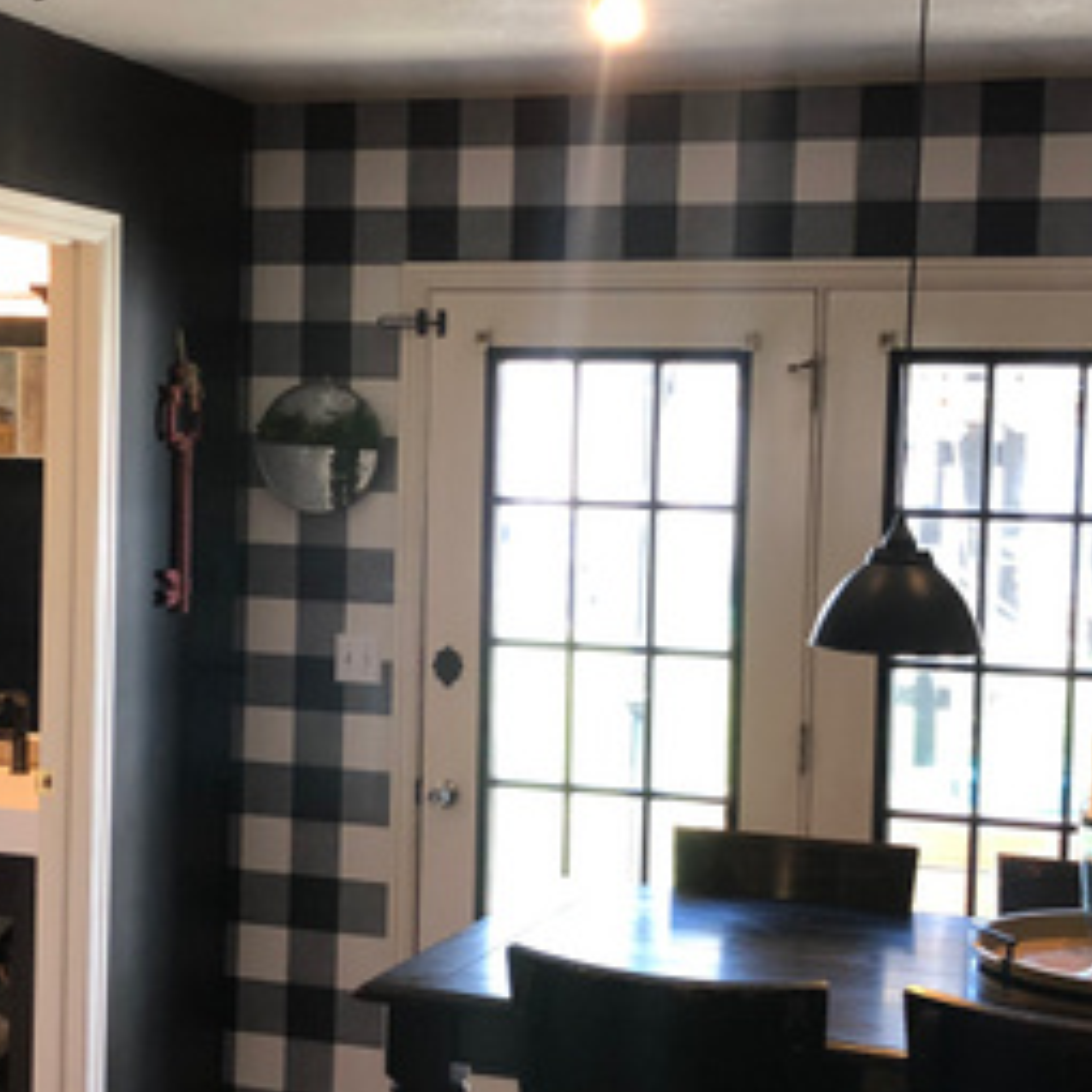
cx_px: 480
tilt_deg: -3.5
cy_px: 578
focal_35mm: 62
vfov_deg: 27.7
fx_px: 2213
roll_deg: -2.0
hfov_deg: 27.7
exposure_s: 1/24
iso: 40
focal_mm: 4
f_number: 1.8
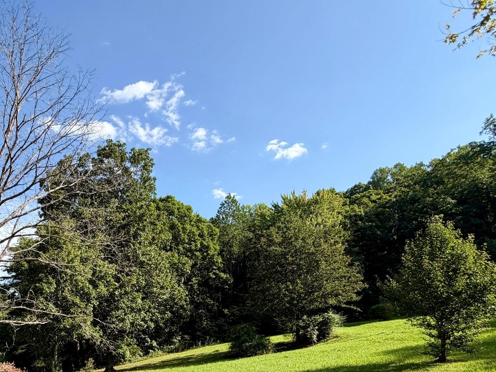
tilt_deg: +6.0
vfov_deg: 53.3
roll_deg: +1.6
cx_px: 139
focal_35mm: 24
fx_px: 344
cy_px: 294
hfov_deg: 68.1
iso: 40
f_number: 2.2
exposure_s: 1/770
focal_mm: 2.22
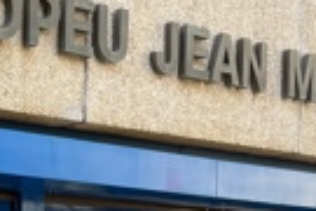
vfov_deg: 10.1
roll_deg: -0.3
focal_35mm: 128
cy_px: 396
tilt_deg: -4.6
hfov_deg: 15.2
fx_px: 1123
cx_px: -108
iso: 40
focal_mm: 5.1
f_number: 1.6
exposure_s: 1/249
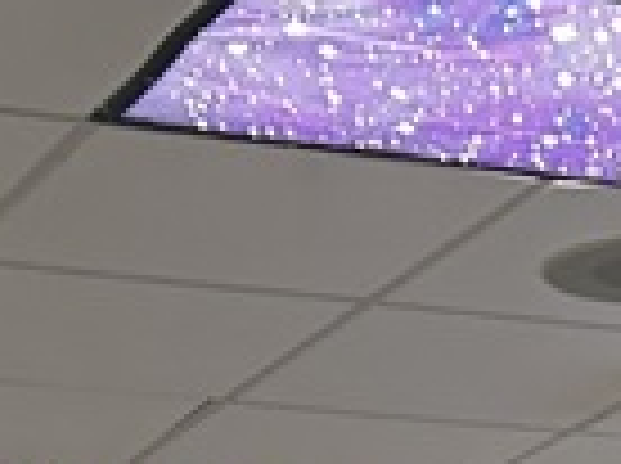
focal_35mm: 193
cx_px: 855
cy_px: 1608
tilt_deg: -5.8
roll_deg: +2.7
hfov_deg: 10.0
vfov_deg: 6.6
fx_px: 3456
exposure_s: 1/60
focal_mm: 5.7
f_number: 1.5
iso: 200
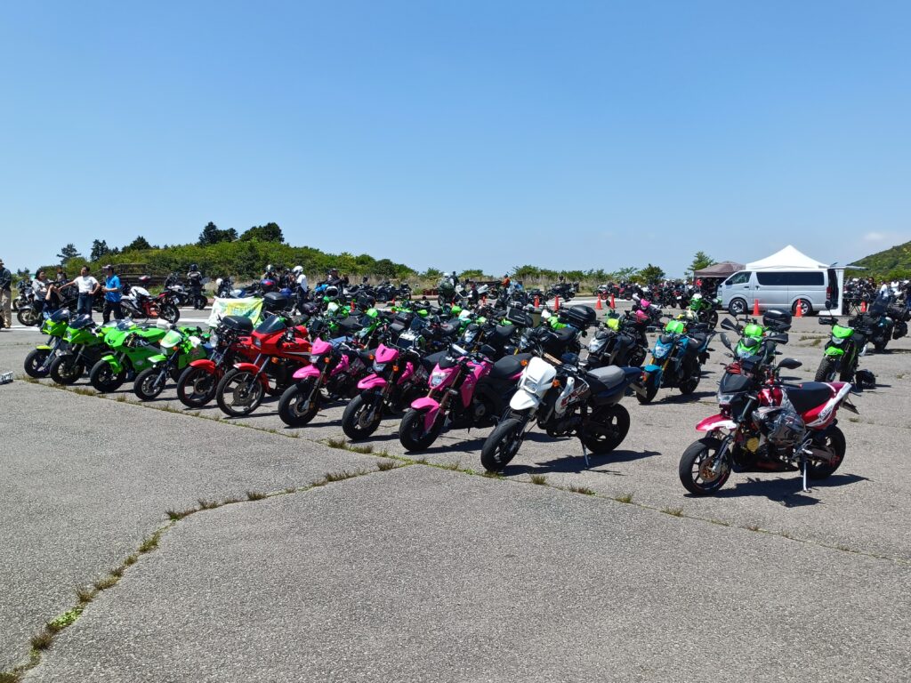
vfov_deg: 42.9
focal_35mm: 33
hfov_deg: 55.4
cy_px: 342
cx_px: 456
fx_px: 868
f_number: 1.7
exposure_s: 1/505
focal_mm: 4.7
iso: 50
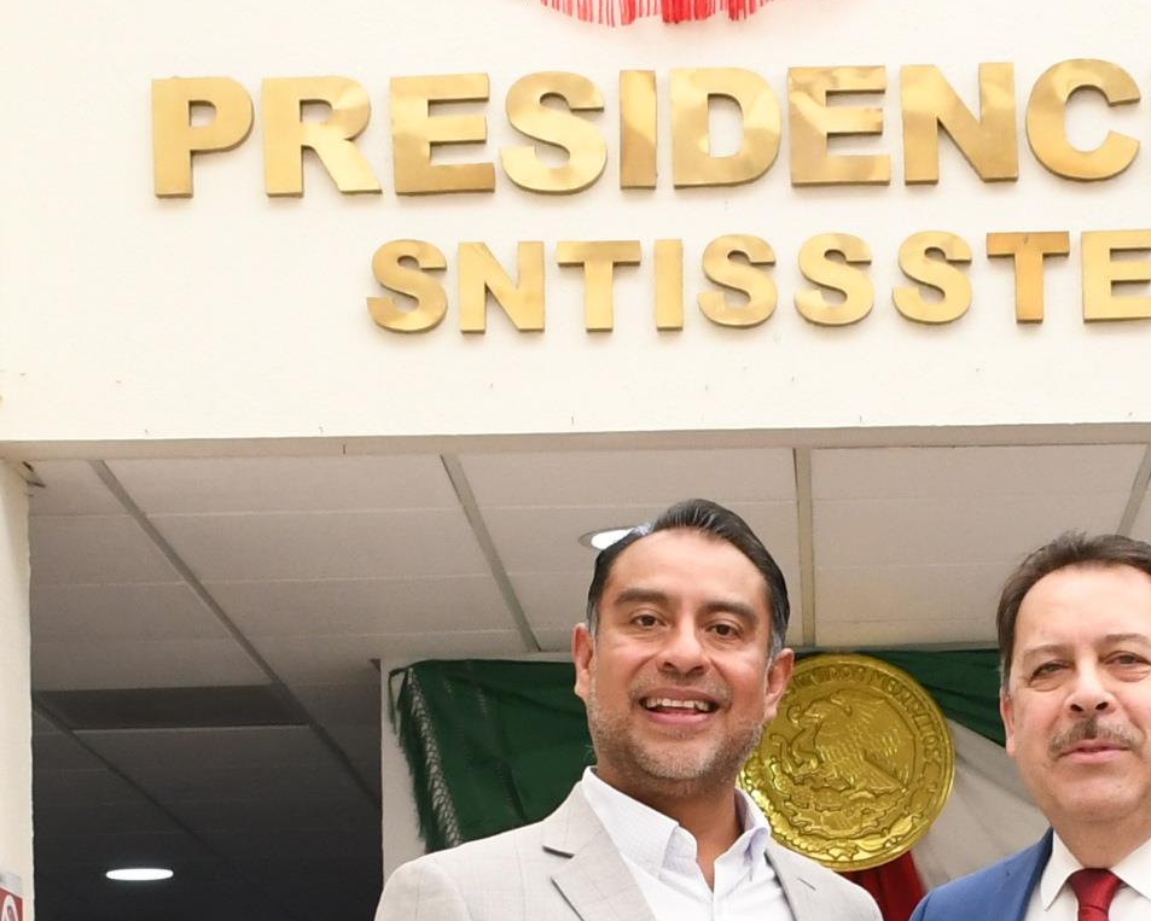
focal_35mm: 111
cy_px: 1106
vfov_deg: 13.5
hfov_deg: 17.2
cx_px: 841
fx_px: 3782
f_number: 8
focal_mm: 18
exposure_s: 1/250
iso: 1000
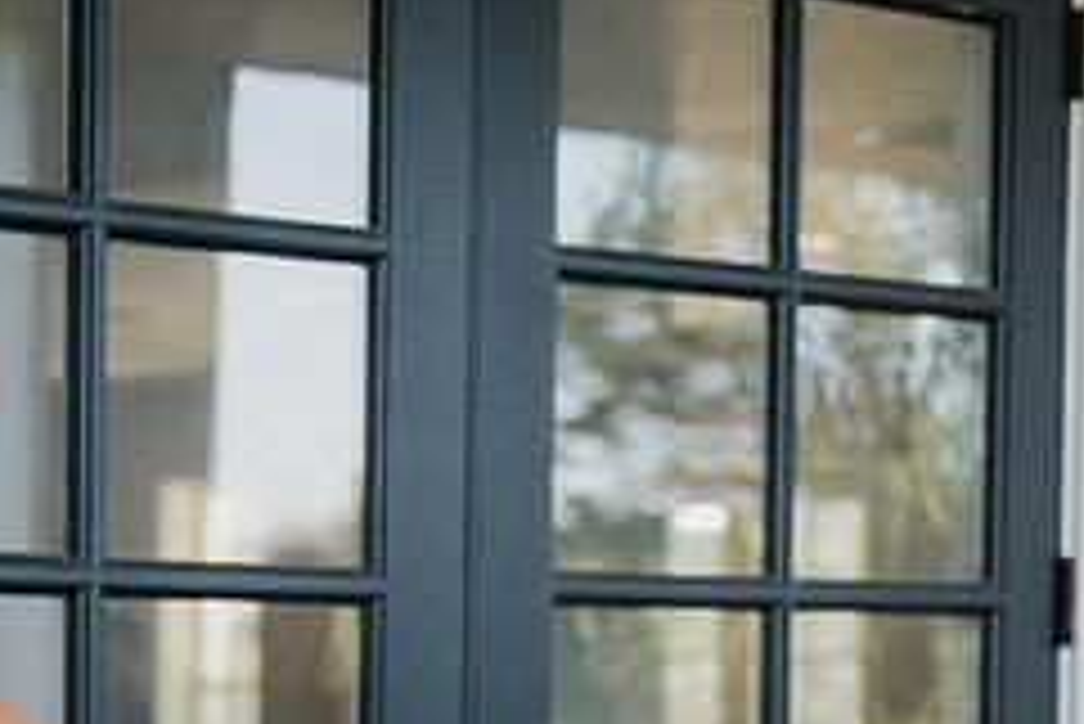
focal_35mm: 125
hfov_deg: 16.4
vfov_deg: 10.8
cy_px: 852
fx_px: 3766
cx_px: 504
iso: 1600
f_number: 2.8
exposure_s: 1/2000
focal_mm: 52
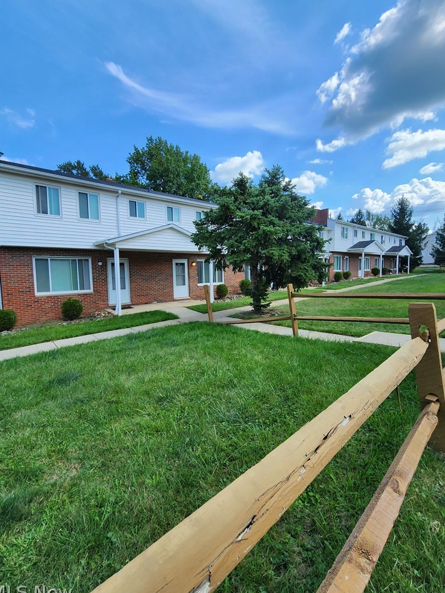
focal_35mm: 14
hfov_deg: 85.7
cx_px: 226
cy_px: 287
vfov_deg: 102.0
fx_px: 240
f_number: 2.2
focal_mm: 2.2
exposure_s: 1/1238
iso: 50
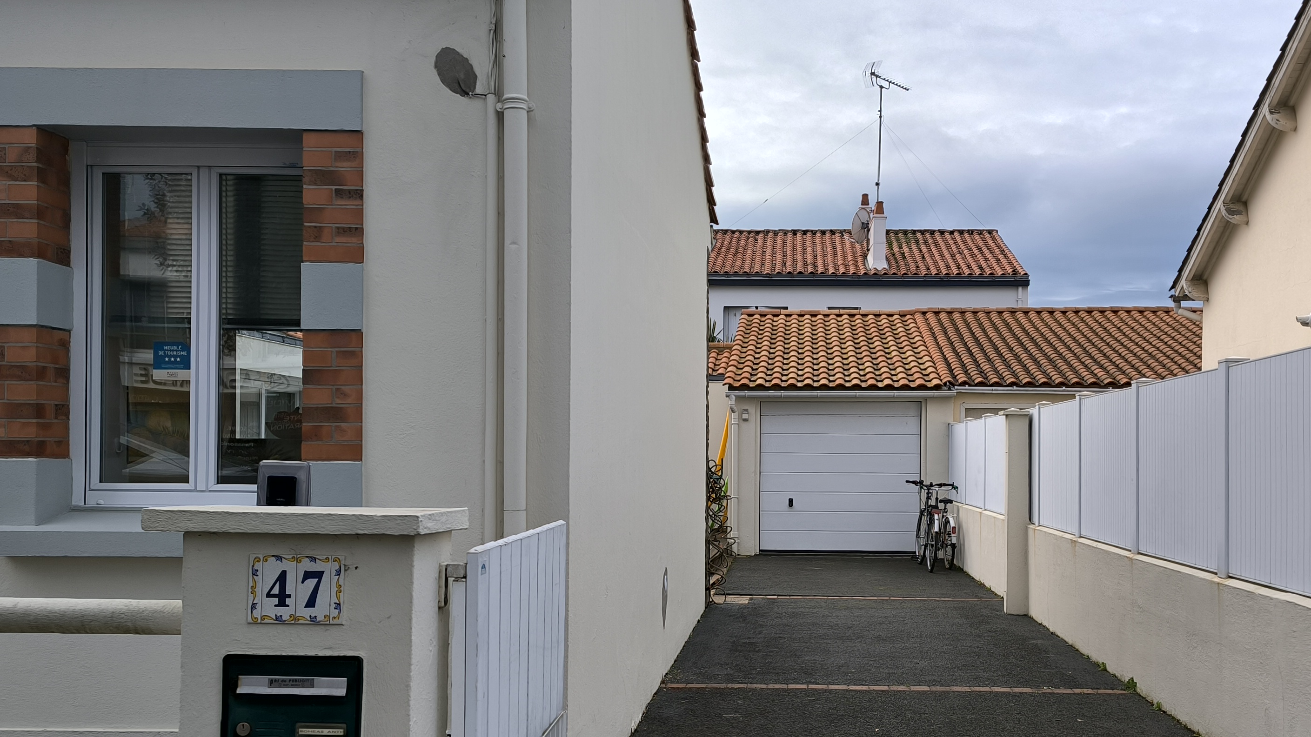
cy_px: 446
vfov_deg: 31.1
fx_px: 1321
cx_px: 775
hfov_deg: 52.5
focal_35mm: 38
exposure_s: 1/573
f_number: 1.9
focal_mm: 6.92
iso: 50
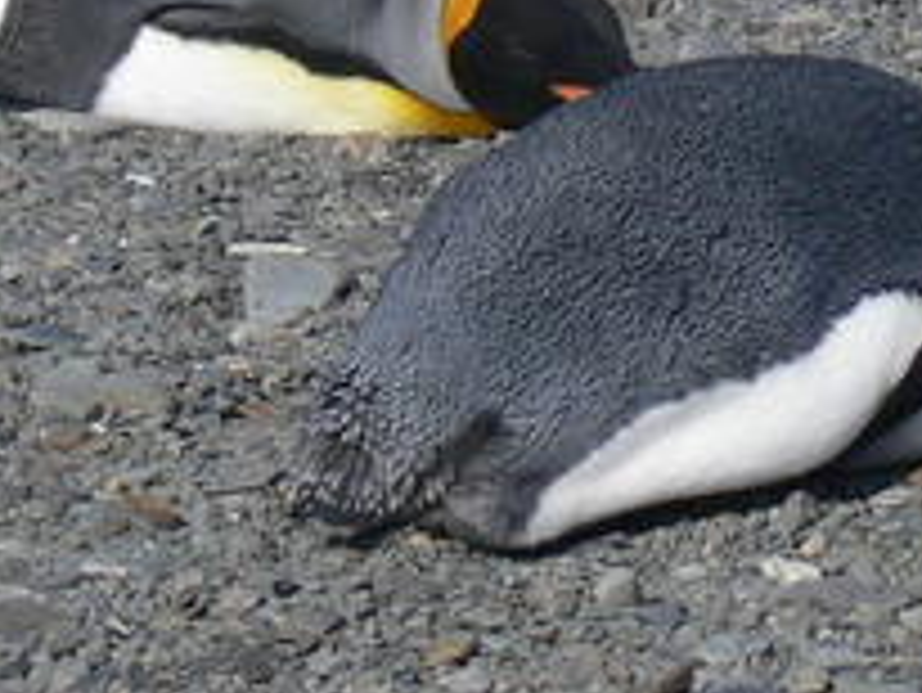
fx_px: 12046
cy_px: -252
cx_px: 1354
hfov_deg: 4.4
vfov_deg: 3.3
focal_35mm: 452
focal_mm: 19.2
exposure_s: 1/320
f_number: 5.6
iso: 80
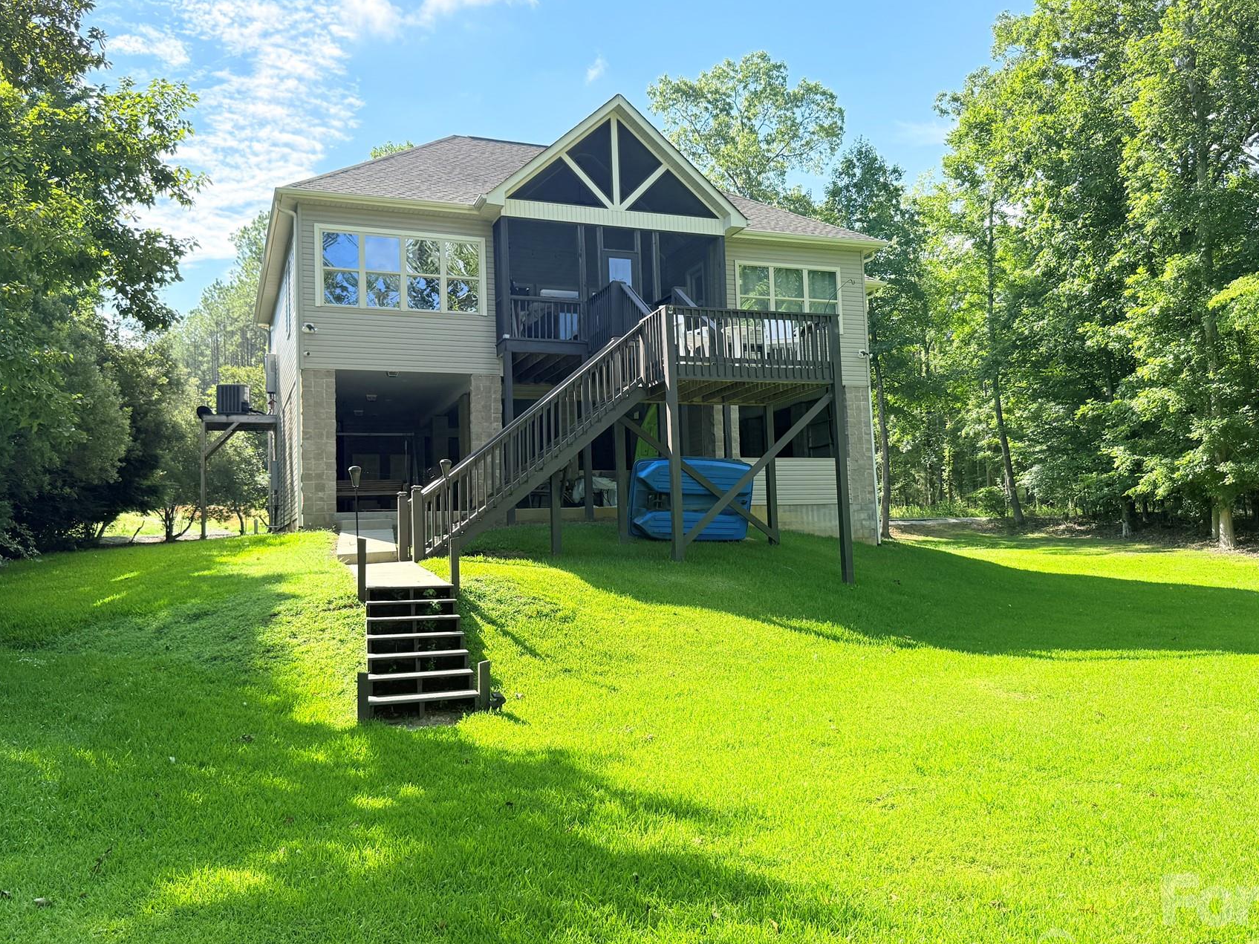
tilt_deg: +5.9
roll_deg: +2.4
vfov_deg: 48.2
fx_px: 1055
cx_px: 639
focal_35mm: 29
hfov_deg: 61.7
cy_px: 449
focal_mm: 6.76
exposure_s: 1/2299
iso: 100
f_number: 1.78
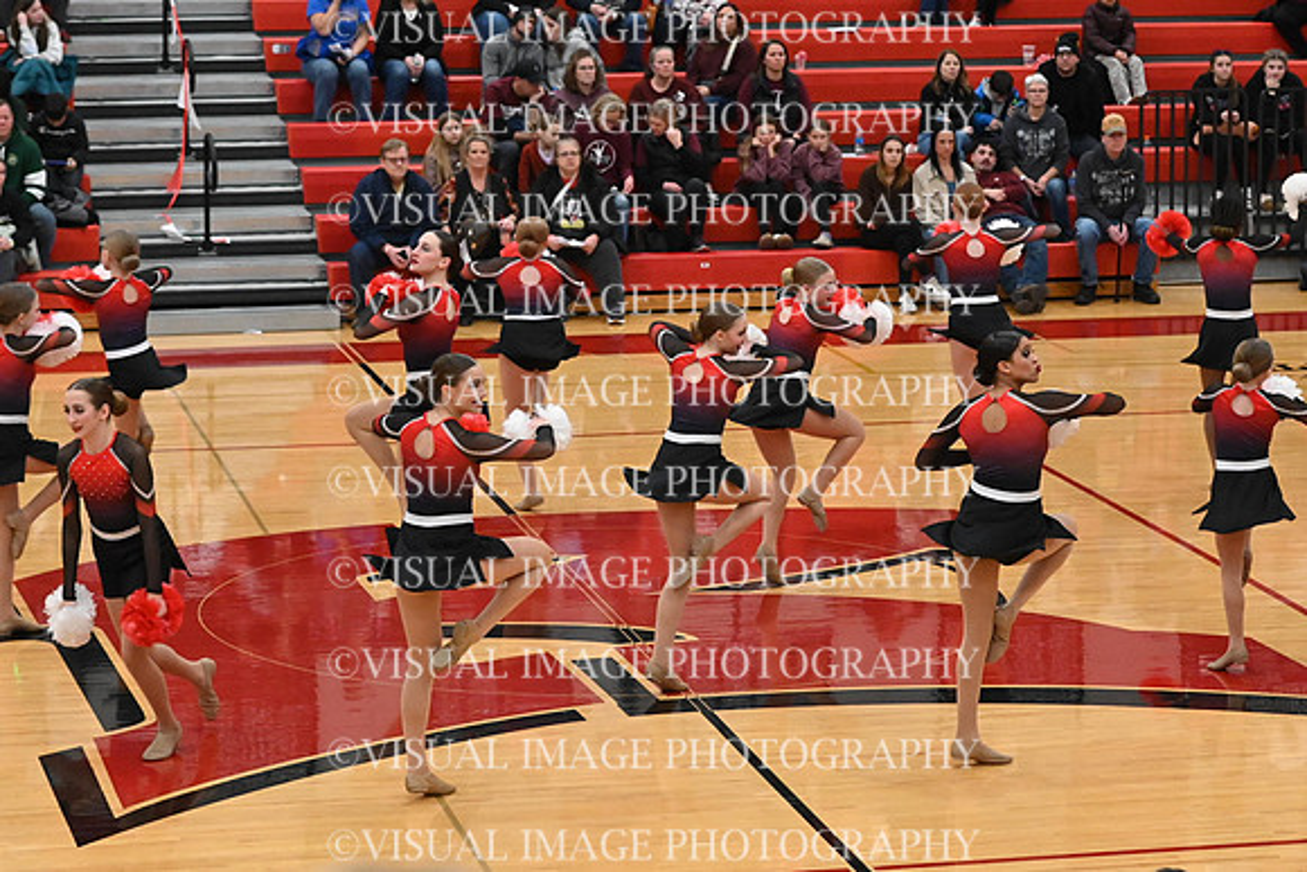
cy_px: 436
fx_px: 3813
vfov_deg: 13.0
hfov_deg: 19.5
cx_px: 654
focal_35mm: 105
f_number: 4
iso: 8000
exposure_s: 1/400
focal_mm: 70
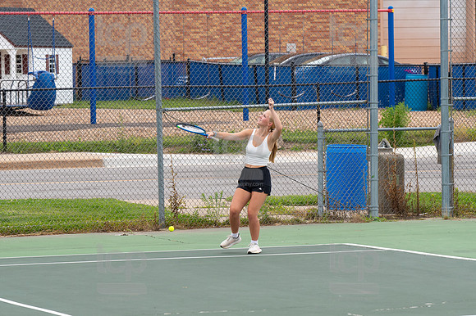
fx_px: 2669
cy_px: 158
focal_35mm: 202
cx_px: 238
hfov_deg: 10.2
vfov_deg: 6.8
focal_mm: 135
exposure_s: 1/1250
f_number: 5.6
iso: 400
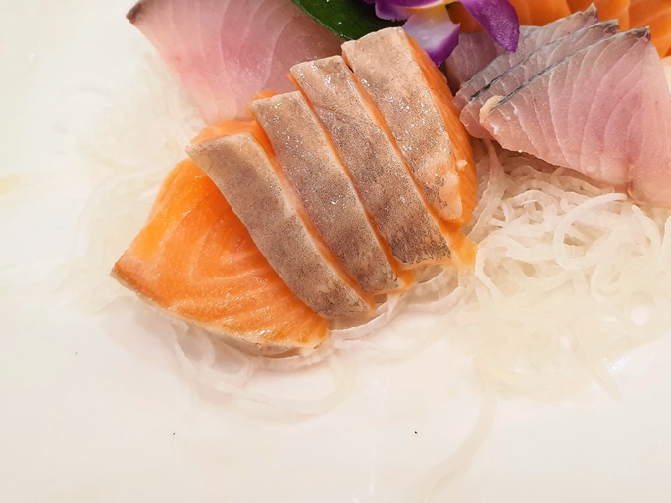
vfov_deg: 37.2
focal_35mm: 38
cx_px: 437
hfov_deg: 48.3
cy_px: 156
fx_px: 737
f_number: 1.7
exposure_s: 1/120
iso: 250
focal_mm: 4.32
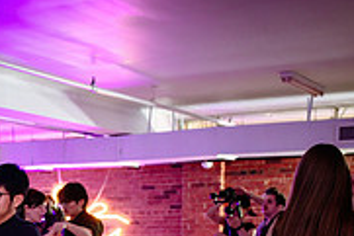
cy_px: 349
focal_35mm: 93
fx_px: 915
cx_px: -71
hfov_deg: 20.5
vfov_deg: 13.9
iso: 2000
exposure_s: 1/125
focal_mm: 28
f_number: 2
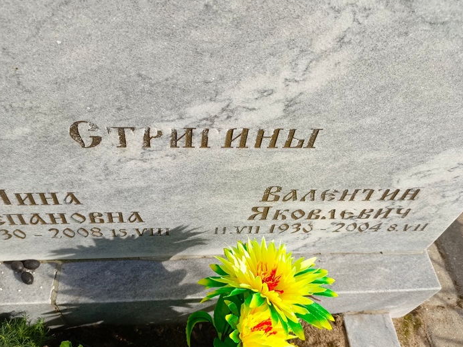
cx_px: 209
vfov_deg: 48.2
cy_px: 181
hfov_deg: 61.5
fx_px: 388
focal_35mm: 29
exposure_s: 1/992
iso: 115
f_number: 1.69
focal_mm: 4.76
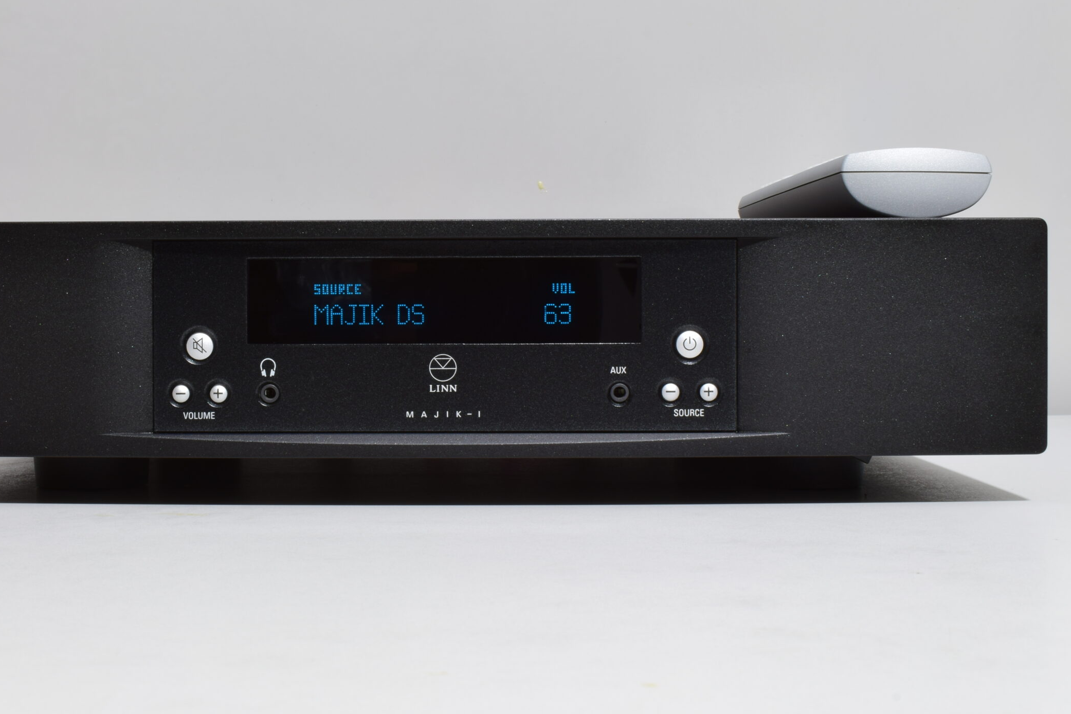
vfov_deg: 23.0
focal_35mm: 59
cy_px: 310
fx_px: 1755
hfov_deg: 33.8
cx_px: 439
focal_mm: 32
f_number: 25
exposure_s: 3
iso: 100
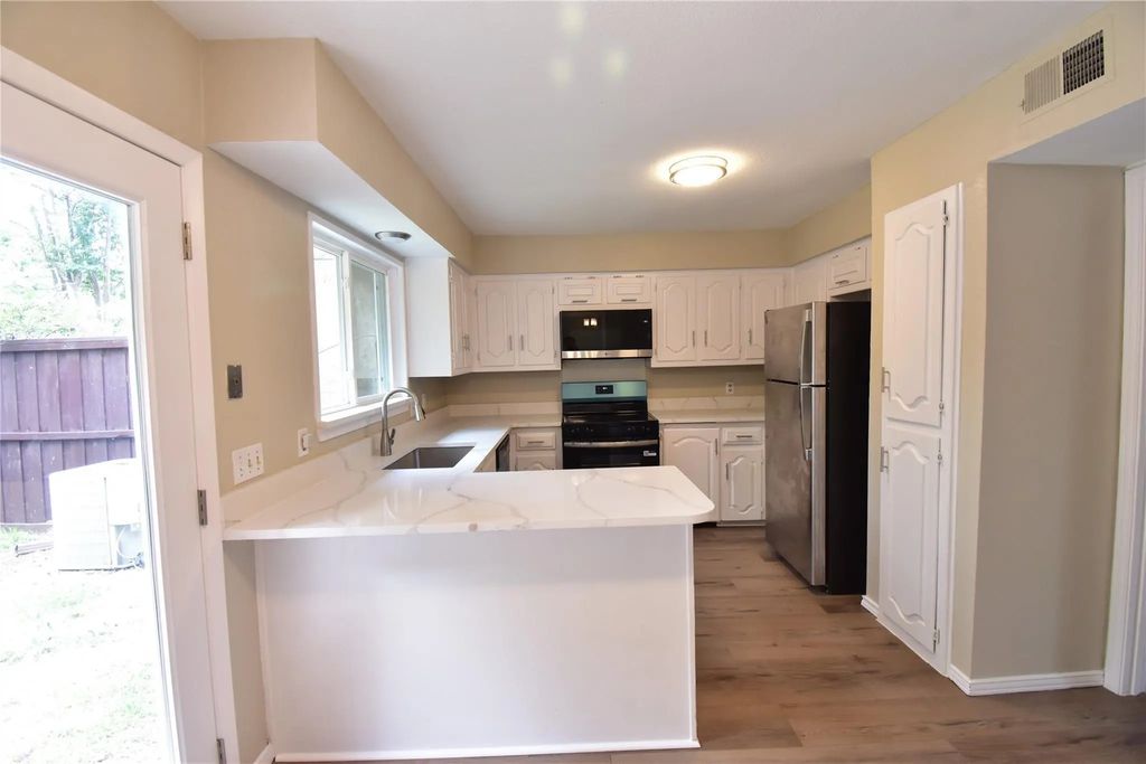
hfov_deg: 100.4
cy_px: 382
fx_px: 478
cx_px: 573
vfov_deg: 77.3
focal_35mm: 15
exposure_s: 1/15
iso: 720
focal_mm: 10
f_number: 8
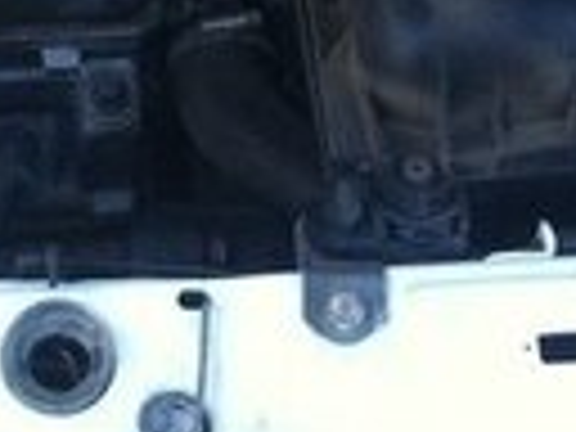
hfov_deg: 11.0
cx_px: 140
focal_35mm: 180
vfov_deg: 7.7
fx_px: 2995
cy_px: -596
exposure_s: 1/15
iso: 125
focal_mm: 3.85
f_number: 2.8
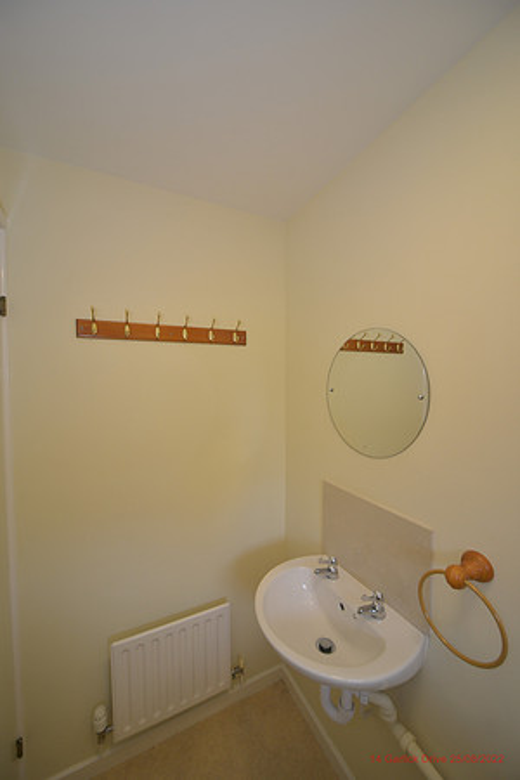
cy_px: 390
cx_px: 260
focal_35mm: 13
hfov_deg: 85.4
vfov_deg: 108.3
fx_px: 282
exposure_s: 1/30
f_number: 5.6
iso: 640
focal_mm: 13
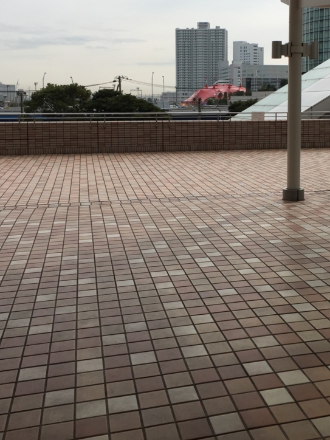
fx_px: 521
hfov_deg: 34.8
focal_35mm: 41
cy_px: 140
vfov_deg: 45.0
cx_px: 224
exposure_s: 1/2475
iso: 32
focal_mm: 4.15
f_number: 2.2
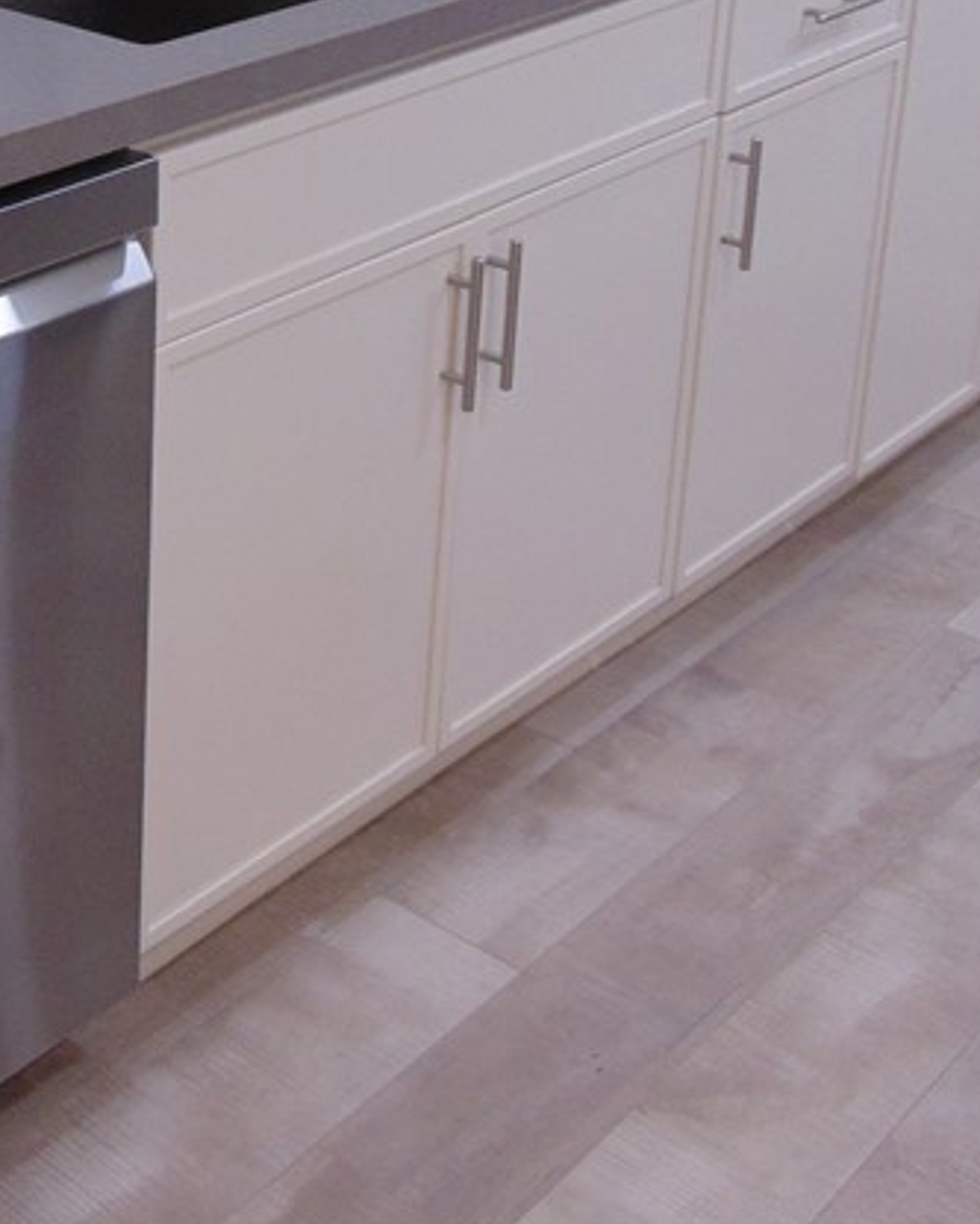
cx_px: -12
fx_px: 2175
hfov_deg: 24.2
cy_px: 106
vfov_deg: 30.0
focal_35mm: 60
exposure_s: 1/30
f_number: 3
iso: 100
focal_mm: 4.5
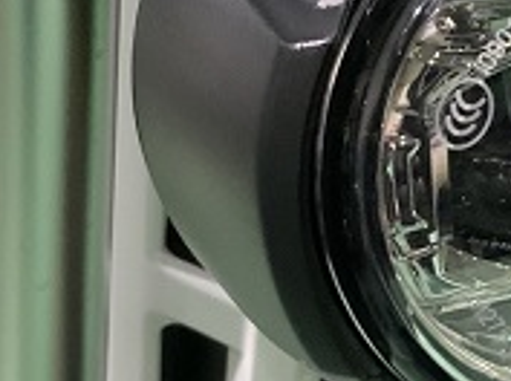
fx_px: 1709
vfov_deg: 12.7
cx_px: 462
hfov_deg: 16.8
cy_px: 108
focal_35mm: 116
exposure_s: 1/25
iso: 400
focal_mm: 3
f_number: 1.8
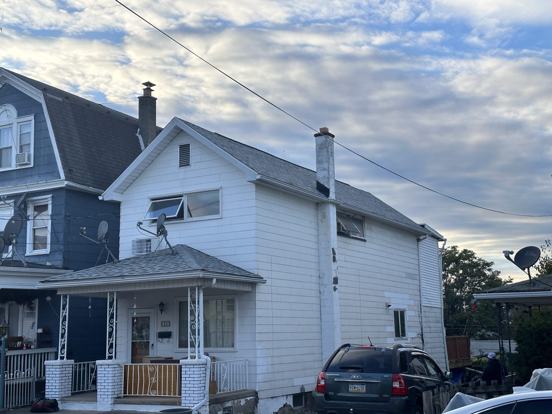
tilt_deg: +6.4
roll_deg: +1.2
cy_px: 207
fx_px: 765
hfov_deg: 39.7
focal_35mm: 48
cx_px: 276
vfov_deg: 30.3
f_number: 1.78
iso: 64
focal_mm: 6.86
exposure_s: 1/1695
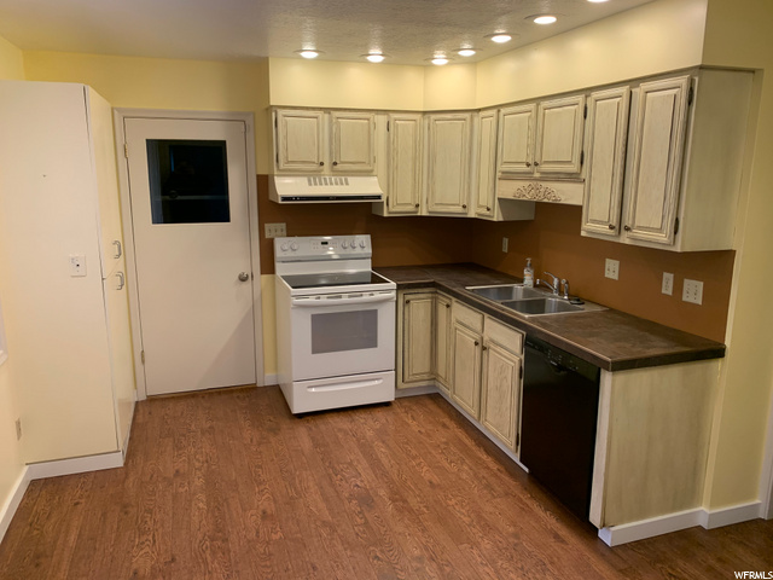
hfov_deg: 67.3
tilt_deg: -10.3
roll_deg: -0.6
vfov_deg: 53.1
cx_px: 386
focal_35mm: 26
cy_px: 290
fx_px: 581
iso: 100
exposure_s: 1/120
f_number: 1.8
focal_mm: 4.25
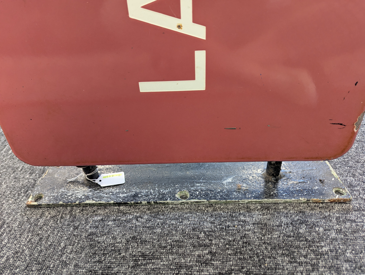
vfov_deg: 56.9
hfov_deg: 71.5
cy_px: 138
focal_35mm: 24
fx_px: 253
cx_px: 182
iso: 180
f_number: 1.85
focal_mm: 6.81
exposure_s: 1/50
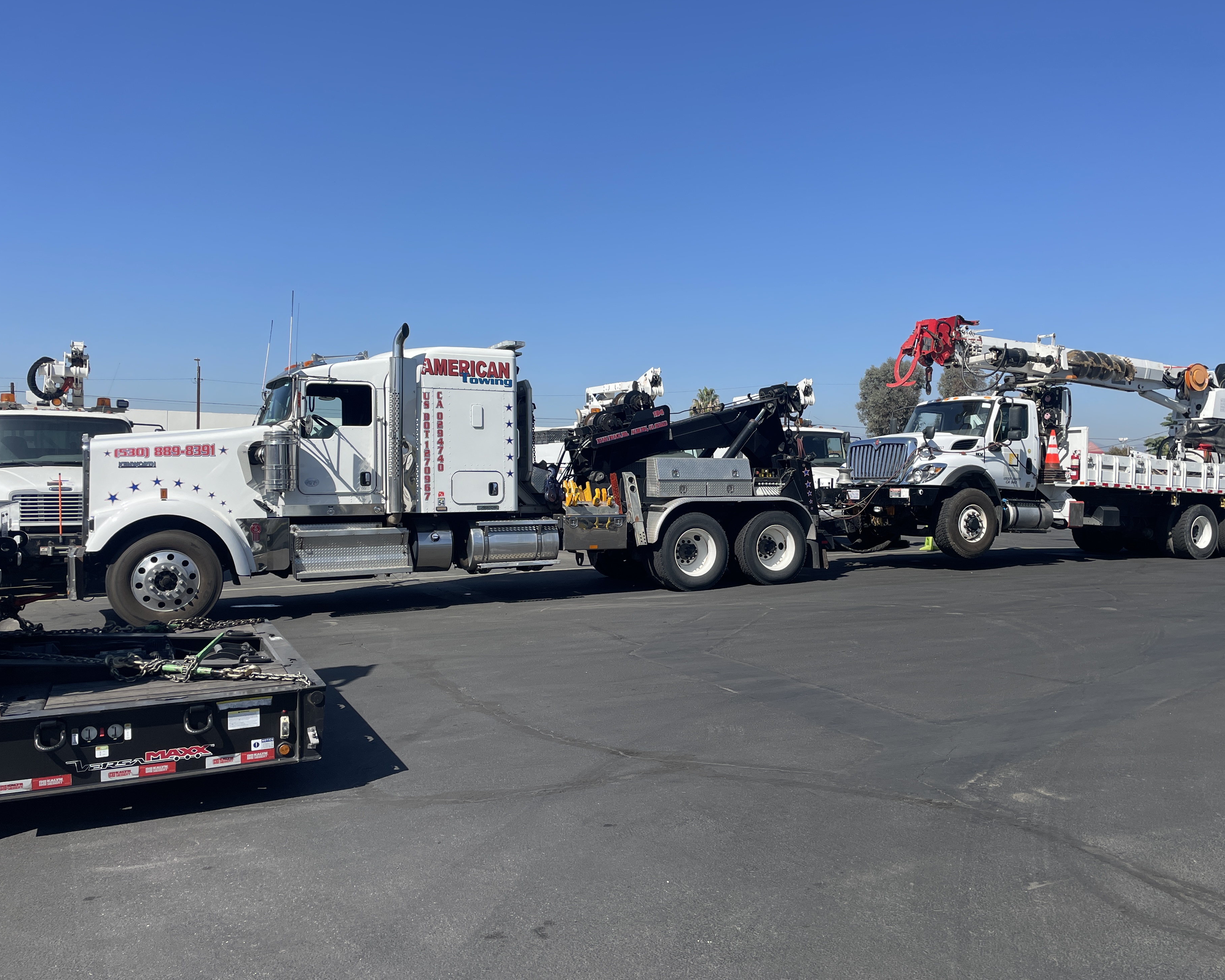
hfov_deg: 62.1
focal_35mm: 28
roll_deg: -1.0
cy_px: 481
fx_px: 1015
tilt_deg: +0.2
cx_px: 661
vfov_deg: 51.5
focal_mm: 4.2
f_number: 1.6
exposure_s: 1/3610
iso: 32
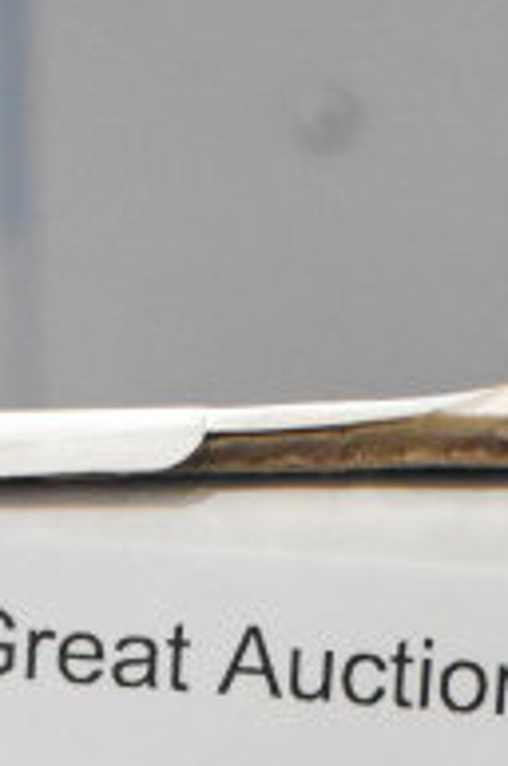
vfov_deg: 10.0
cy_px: 1494
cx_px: 32
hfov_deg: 7.1
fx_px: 4086
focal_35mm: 192
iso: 6400
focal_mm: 27
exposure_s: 1/250
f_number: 8
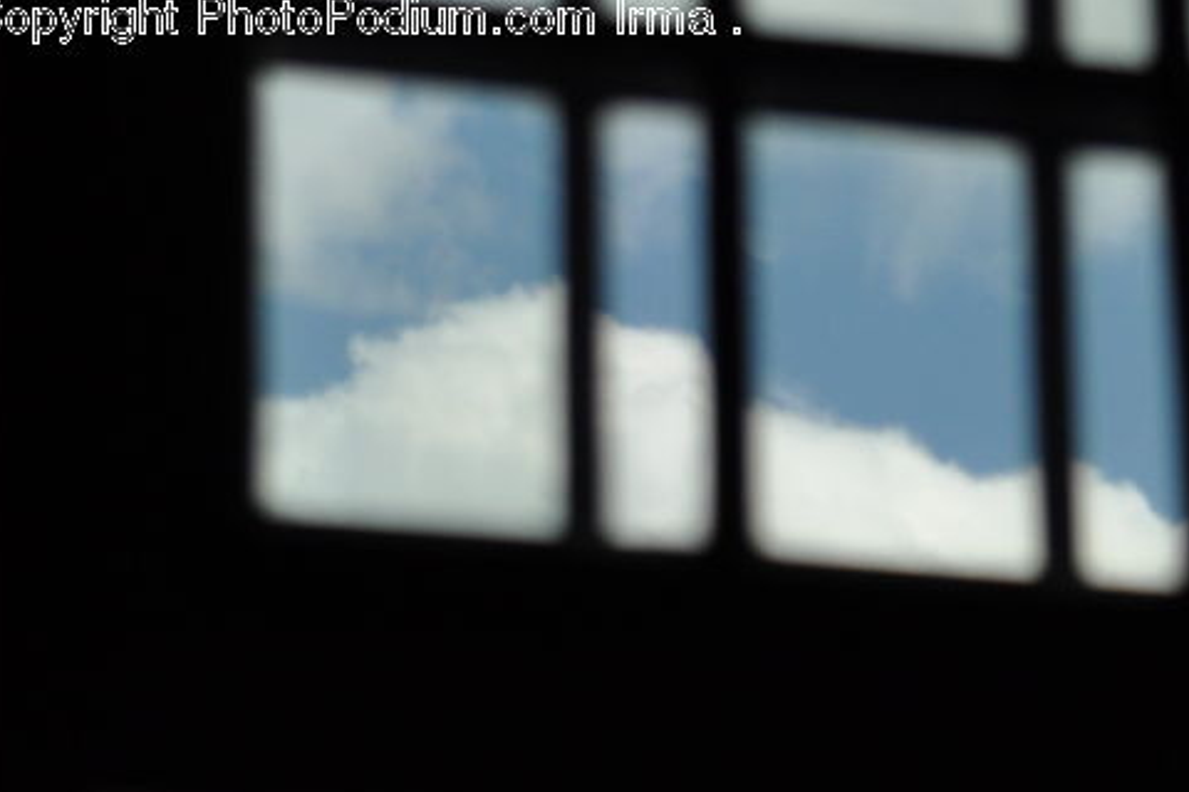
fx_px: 7675
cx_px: 1082
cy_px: 1635
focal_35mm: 232
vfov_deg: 5.8
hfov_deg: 8.8
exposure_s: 1/4000
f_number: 4.5
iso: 400
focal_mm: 55
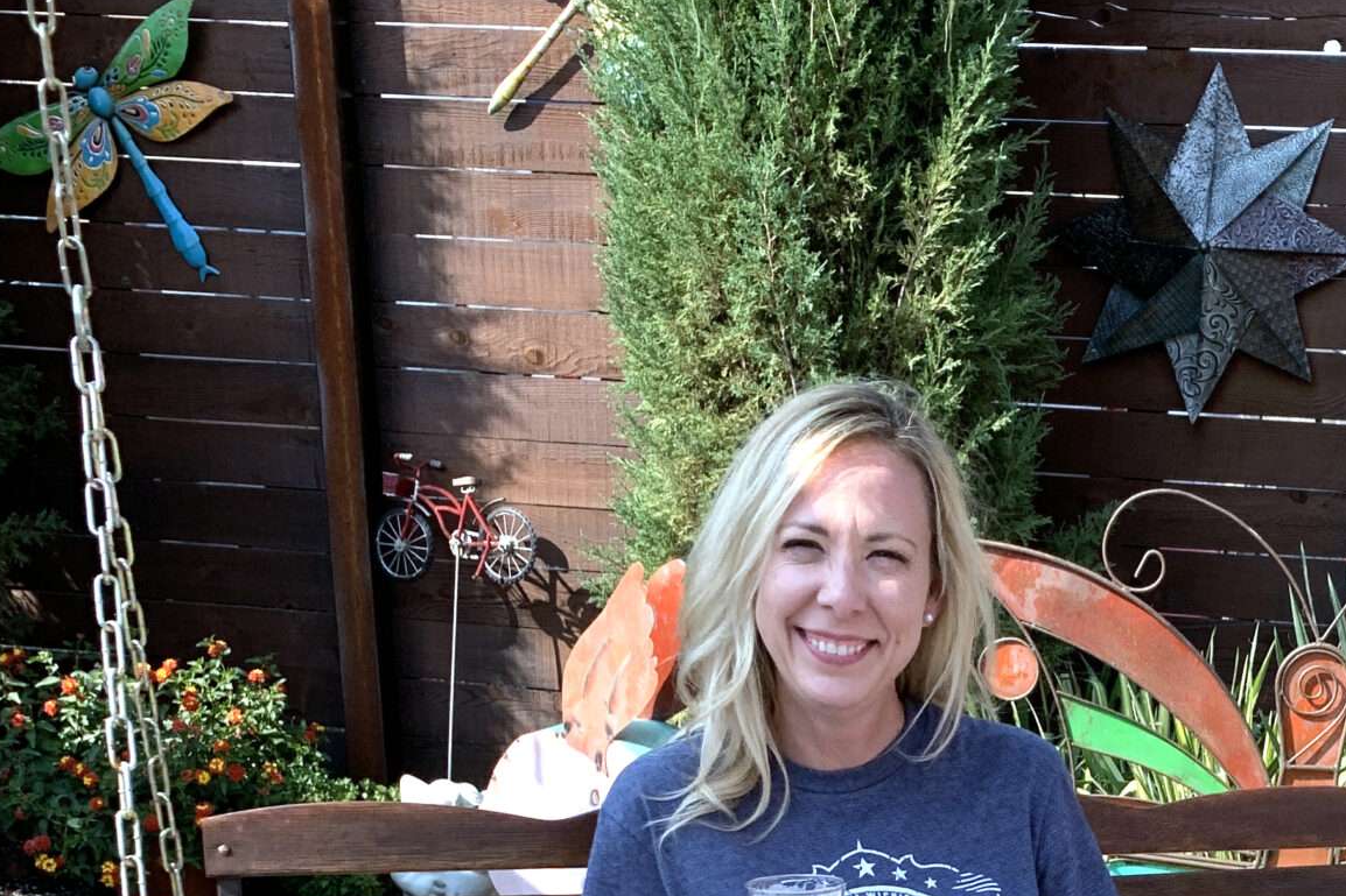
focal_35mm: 60
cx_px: 1073
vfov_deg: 20.4
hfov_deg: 32.5
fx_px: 2243
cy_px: 1205
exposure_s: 1/1021
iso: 25
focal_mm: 4.25
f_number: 1.8
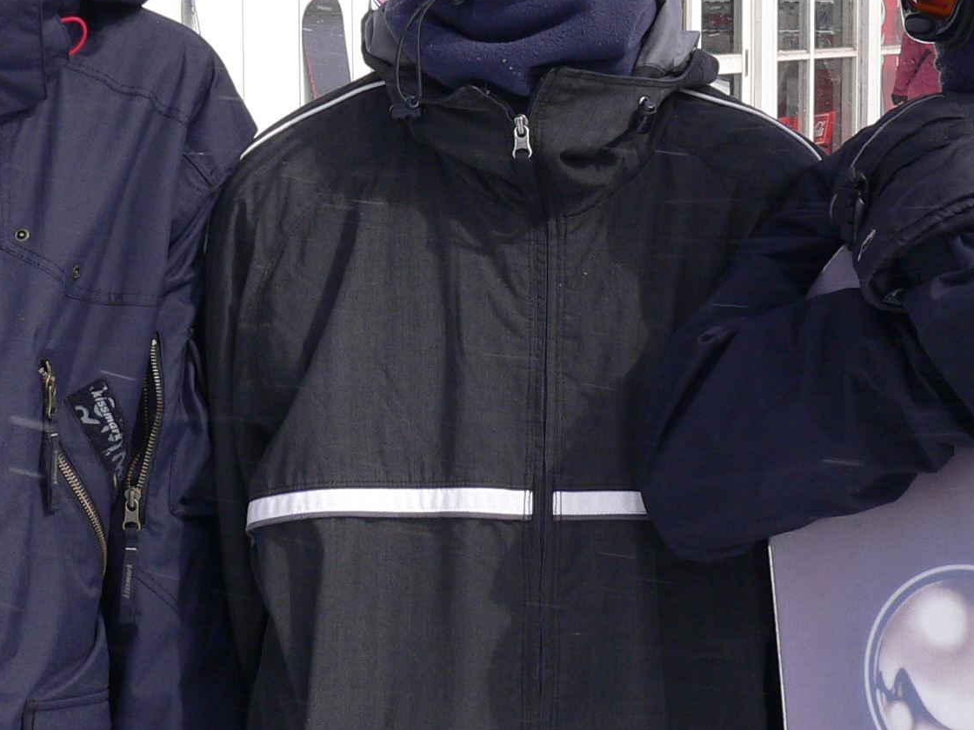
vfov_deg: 18.3
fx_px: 2251
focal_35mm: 80
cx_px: 511
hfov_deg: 24.4
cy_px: 197
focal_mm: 5.8
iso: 80
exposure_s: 1/400
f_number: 5.6
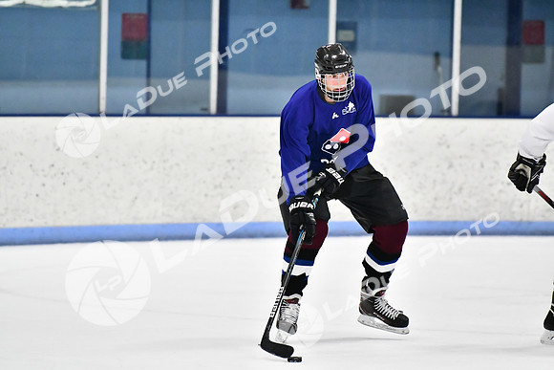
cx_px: 277
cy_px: 185
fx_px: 4387
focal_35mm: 285
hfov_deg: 7.2
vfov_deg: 4.8
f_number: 3.2
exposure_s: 1/1250
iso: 6400
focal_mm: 190
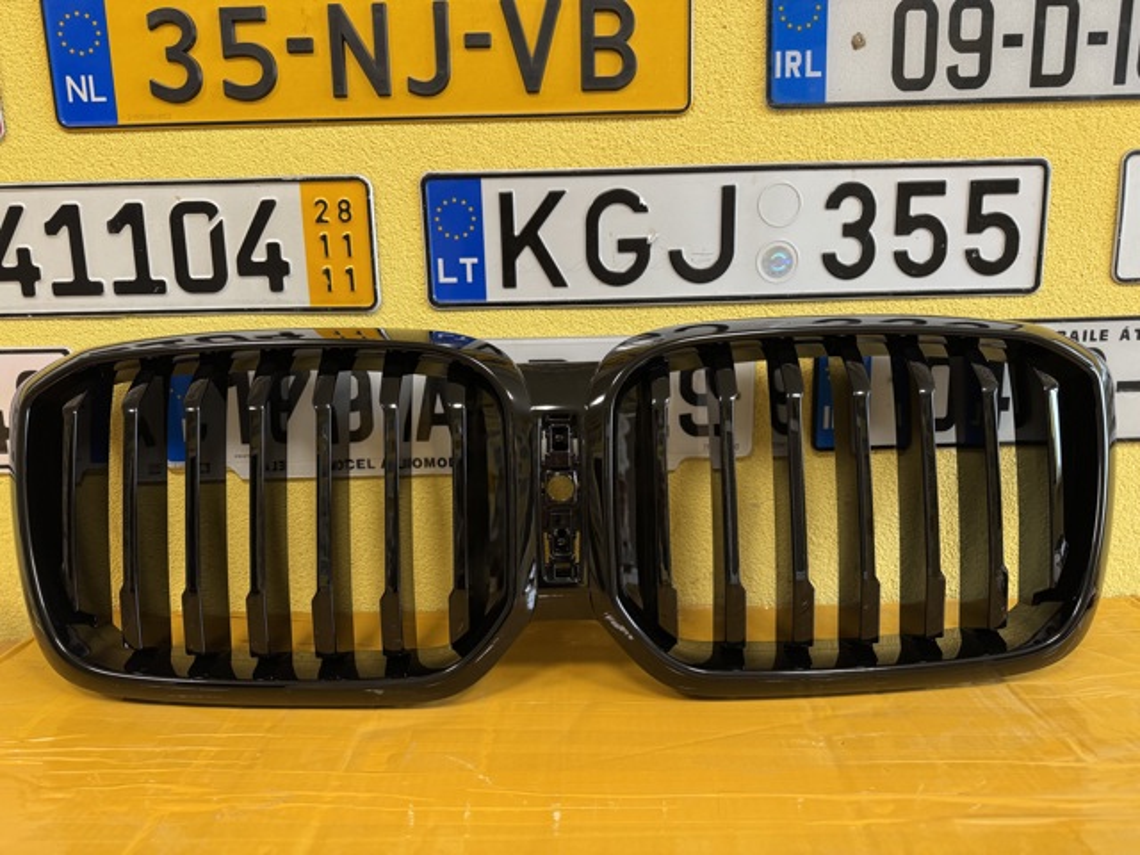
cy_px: 428
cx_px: 570
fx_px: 790
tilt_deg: -11.7
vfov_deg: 56.8
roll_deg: +0.7
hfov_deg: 71.6
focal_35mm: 24
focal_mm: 6.76
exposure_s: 1/50
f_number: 1.78
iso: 200
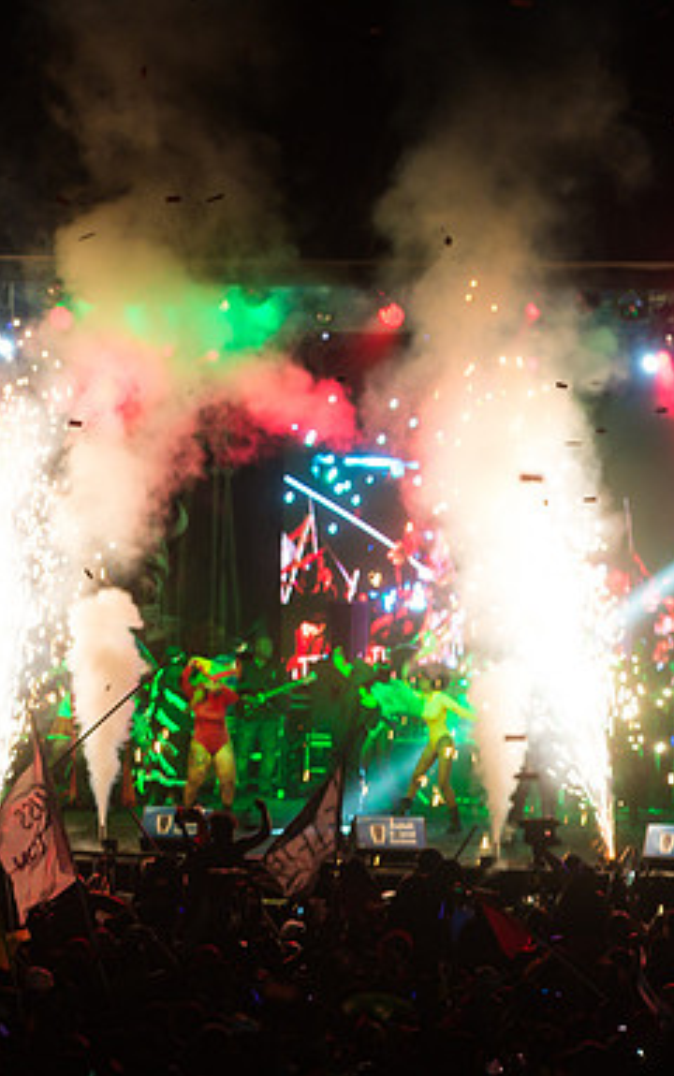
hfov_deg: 7.1
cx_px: -6
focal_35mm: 185
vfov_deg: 11.3
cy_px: 539
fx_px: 5427
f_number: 5.6
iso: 2000
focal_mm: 120
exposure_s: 1/60
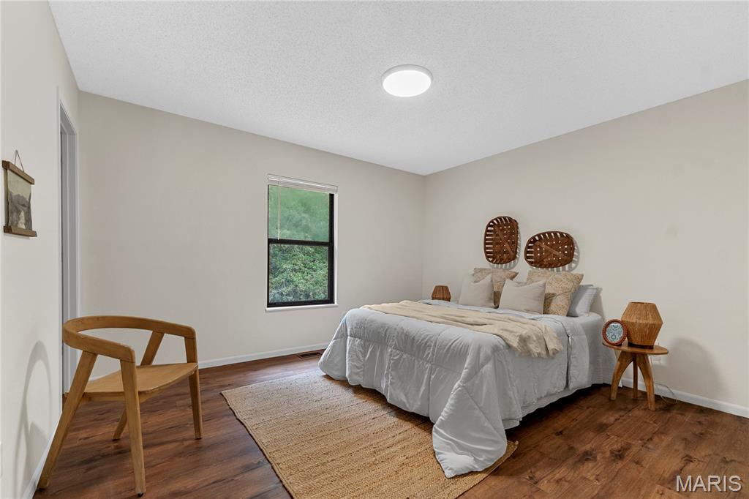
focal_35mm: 15
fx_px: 312
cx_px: 374
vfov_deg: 77.3
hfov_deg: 100.4
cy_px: 250
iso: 800
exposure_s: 1/4
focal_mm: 10
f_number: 8
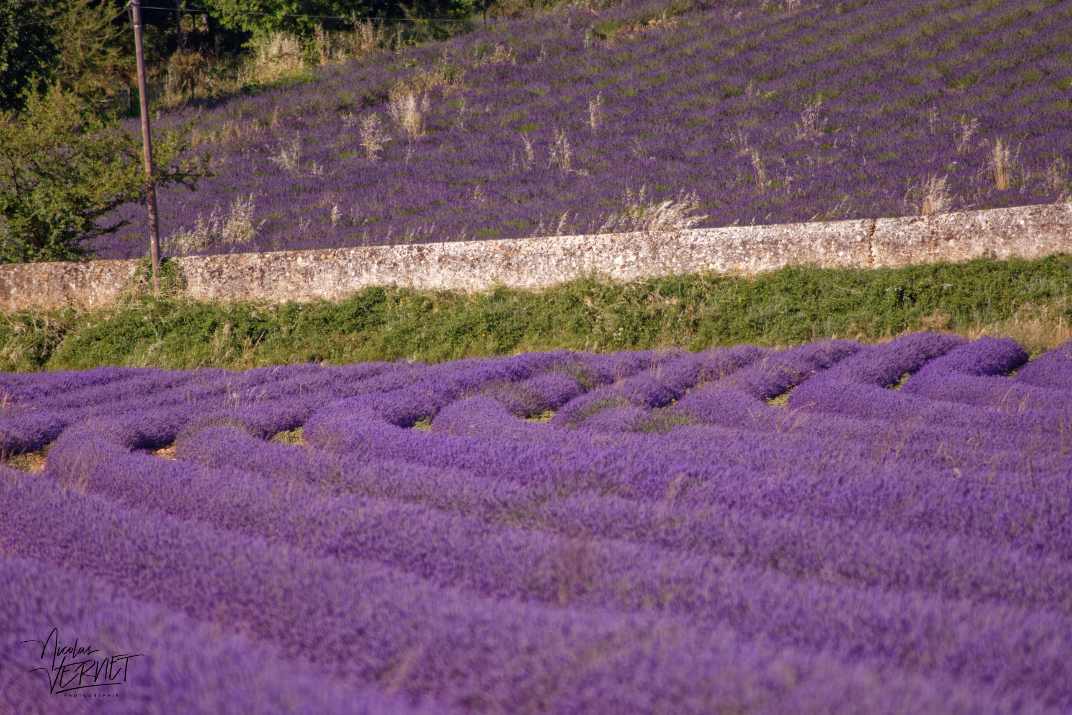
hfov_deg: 4.6
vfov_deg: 3.1
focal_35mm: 450
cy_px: 358
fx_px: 13400
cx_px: 536
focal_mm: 300
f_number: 6.3
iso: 800
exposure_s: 1/2500
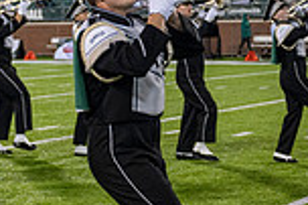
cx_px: -207
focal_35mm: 172
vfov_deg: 8.0
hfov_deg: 11.3
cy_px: 113
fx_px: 1470
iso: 1250
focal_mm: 45
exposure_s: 1/500
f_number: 3.2
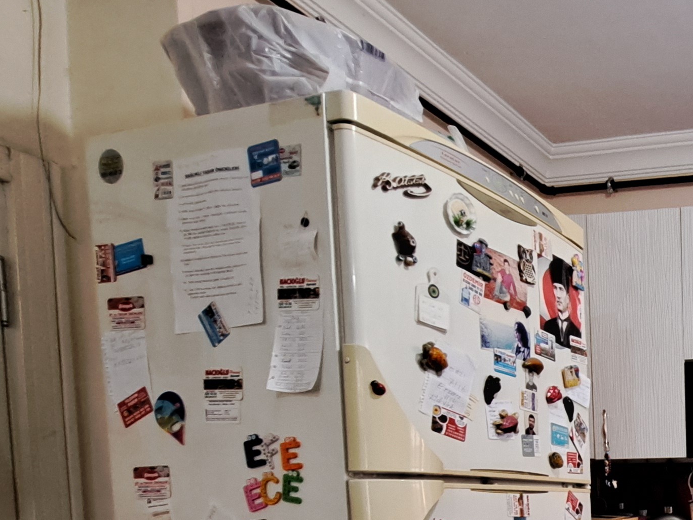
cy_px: 595
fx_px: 761
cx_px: 874
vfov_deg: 32.4
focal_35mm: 38
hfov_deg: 35.6
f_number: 2.2
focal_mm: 1.74
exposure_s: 1/33
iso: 200
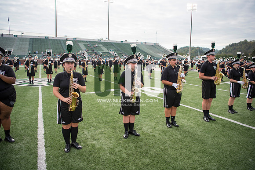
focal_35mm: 24
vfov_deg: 53.2
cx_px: 128
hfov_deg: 73.7
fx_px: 170
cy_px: 85
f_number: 2.8
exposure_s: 1/2000
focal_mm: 24
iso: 400
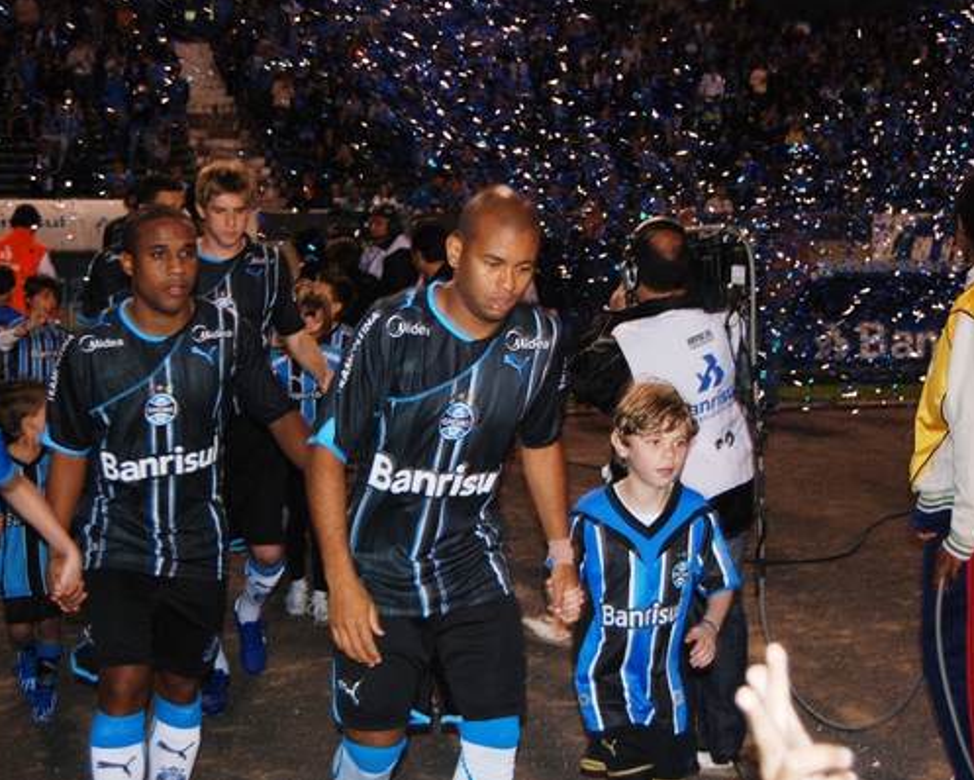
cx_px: 539
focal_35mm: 60
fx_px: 1718
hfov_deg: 31.6
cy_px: 388
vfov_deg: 25.6
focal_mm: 35
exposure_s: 1/60
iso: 400
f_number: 4.8
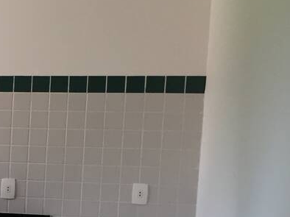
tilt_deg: -6.8
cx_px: -197
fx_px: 887
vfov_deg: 13.7
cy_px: 221
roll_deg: -0.8
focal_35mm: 106
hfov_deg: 16.2
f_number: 2.2
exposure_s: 1/30
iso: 32
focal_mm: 4.15
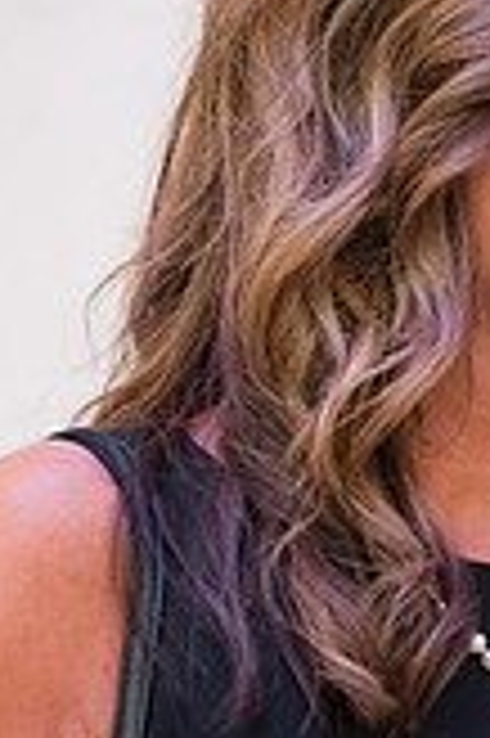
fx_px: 11211
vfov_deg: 3.8
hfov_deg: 2.5
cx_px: 512
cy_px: 508
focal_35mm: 548
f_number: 2.8
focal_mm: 200
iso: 6400
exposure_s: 1/80
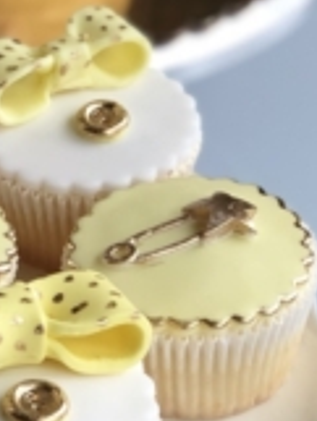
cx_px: -103
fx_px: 2158
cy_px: 47
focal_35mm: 177
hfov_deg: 8.3
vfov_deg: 11.1
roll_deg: -1.0
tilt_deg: -31.2
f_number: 2.8
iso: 20
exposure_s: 1/40
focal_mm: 6.6
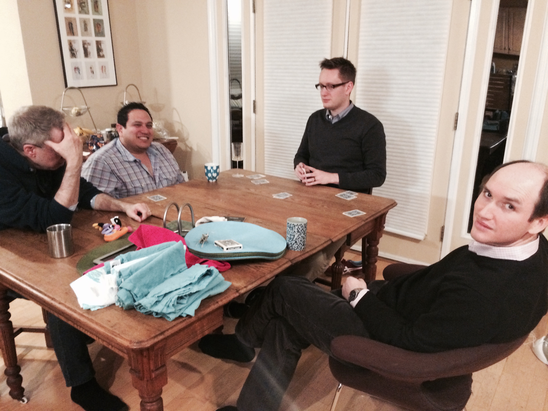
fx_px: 459
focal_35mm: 29
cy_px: 206
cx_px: 274
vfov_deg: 48.2
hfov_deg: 61.7
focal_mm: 4.15
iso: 400
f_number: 2.2
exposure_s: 1/15
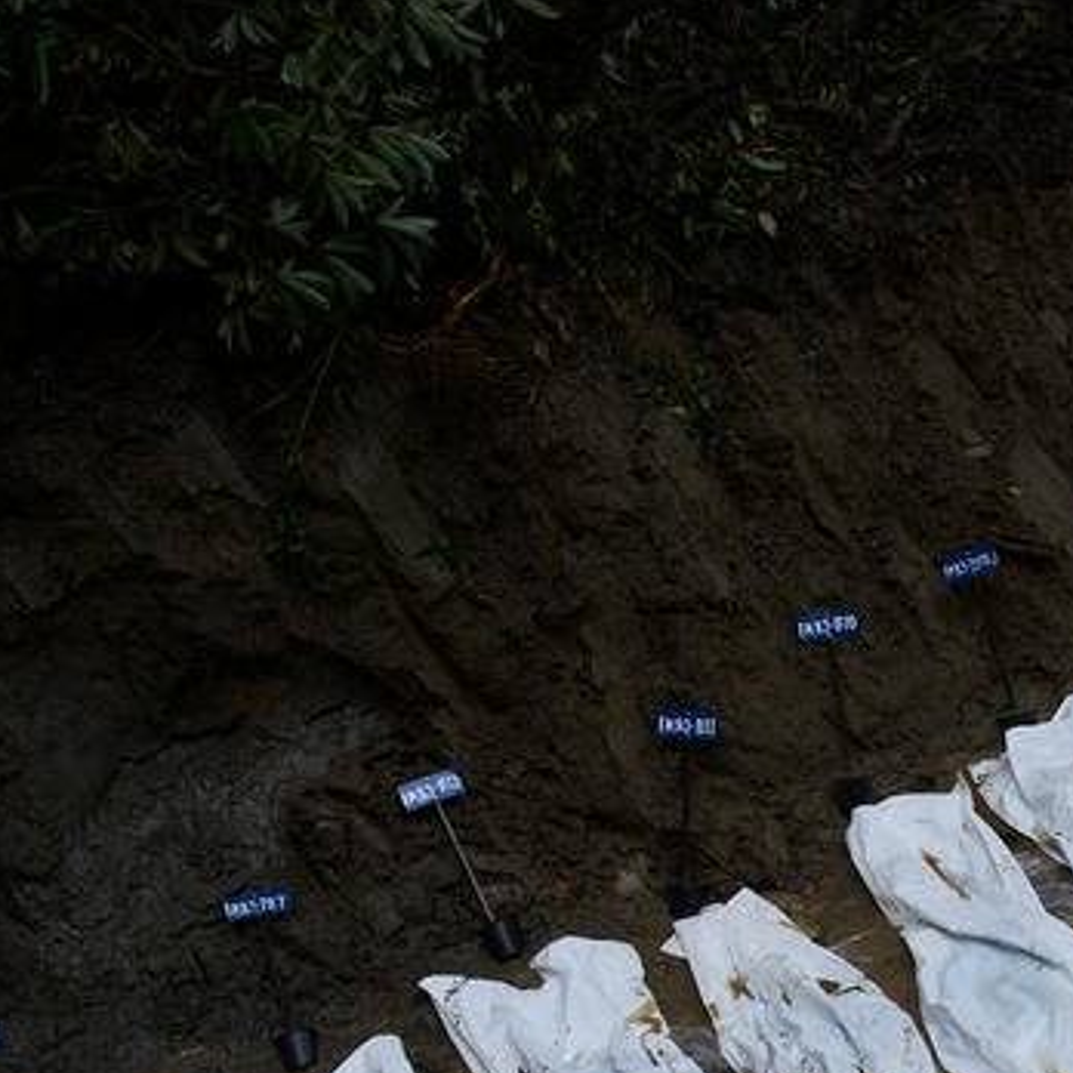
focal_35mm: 60
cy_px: 888
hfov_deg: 27.8
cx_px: 922
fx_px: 2104
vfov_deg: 27.9
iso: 1000
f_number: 7.1
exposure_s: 1/400
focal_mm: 24
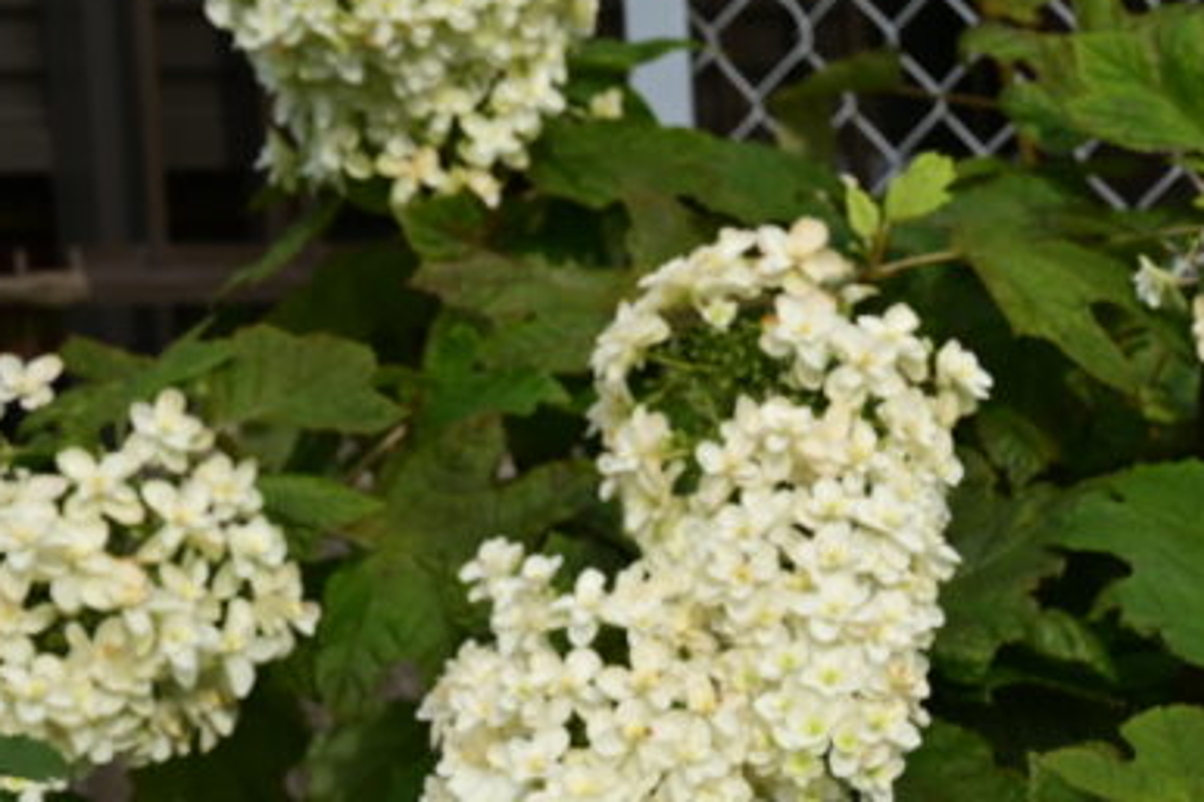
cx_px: 1834
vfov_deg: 9.7
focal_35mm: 140
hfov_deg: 13.7
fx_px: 4680
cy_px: 874
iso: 200
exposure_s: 1/640
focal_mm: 45
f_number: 8
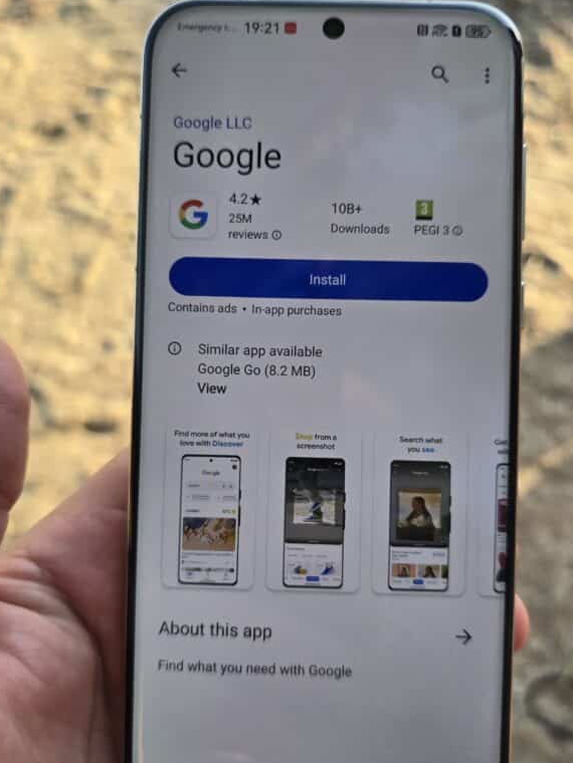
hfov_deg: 45.4
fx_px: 684
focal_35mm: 31
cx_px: 280
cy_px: 392
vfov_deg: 58.3
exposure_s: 1/181
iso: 16
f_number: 1.7
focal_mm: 6.3
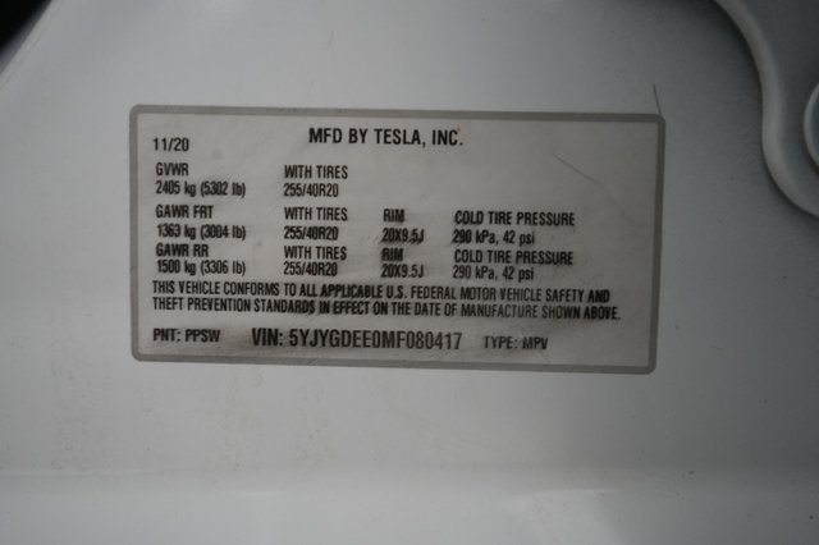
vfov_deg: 46.4
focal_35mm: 28
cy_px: 272
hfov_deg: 65.5
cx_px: 410
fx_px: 637
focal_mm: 28
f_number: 2.8
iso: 2500
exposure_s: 1/160
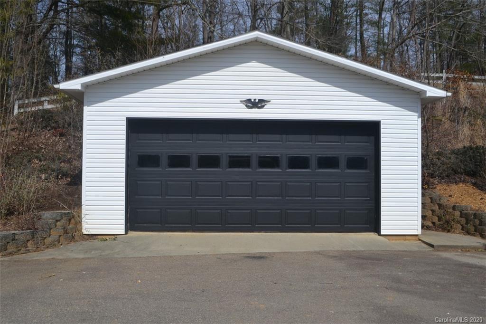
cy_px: 162
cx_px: 243
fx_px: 486
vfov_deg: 36.8
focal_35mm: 36
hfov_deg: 53.1
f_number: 9
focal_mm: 24
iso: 100
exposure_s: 1/320
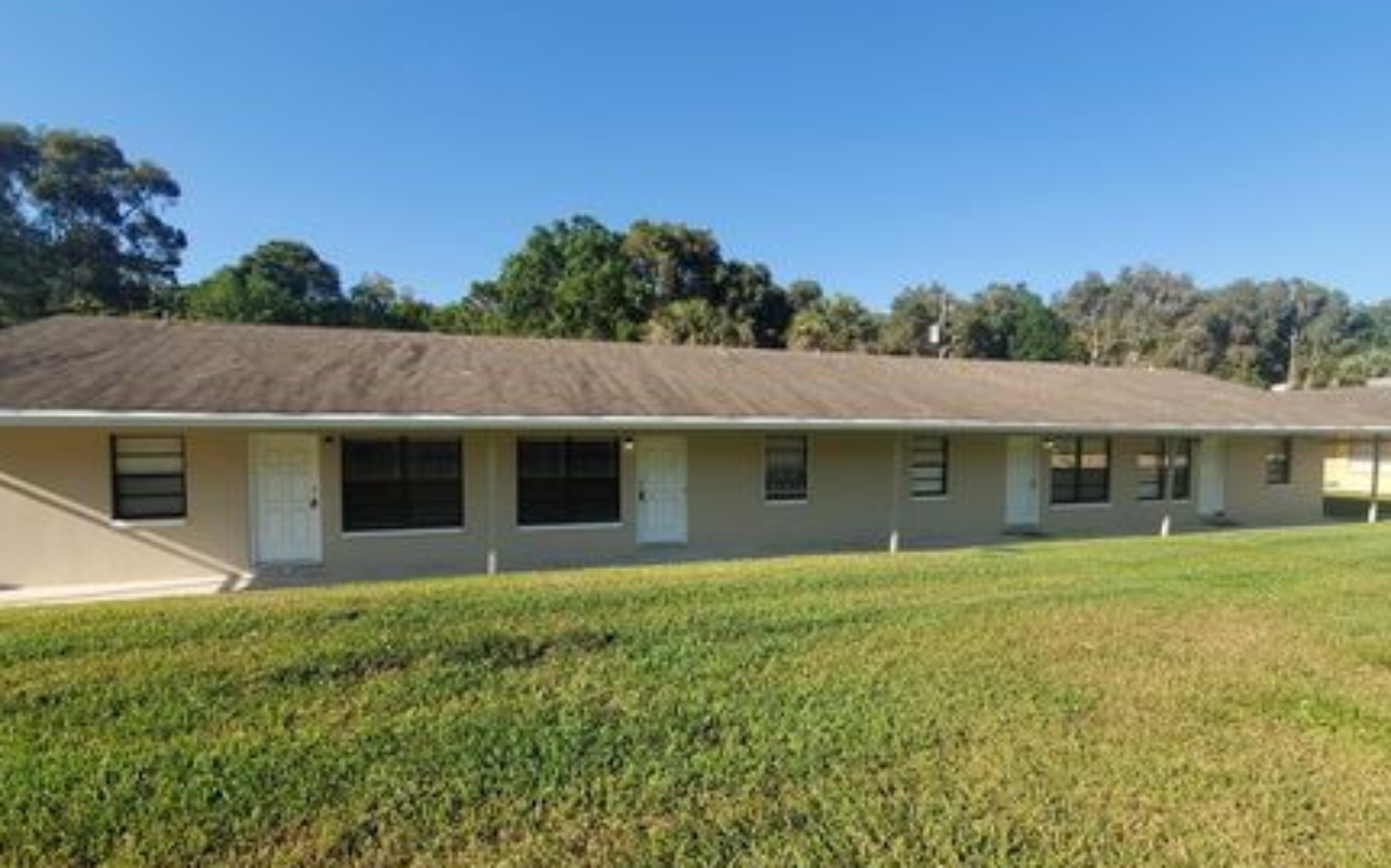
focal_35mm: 16
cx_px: 668
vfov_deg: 71.1
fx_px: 606
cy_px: 463
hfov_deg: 97.8
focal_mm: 1.8
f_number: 2.2
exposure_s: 1/666
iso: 50
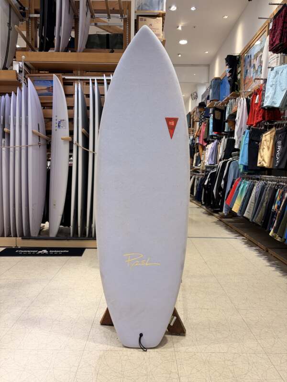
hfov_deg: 53.1
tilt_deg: -4.2
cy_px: 191
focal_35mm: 26
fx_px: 287
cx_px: 144
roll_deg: -0.9
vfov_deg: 67.3
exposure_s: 1/120
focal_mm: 5.96
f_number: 1.6
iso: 40
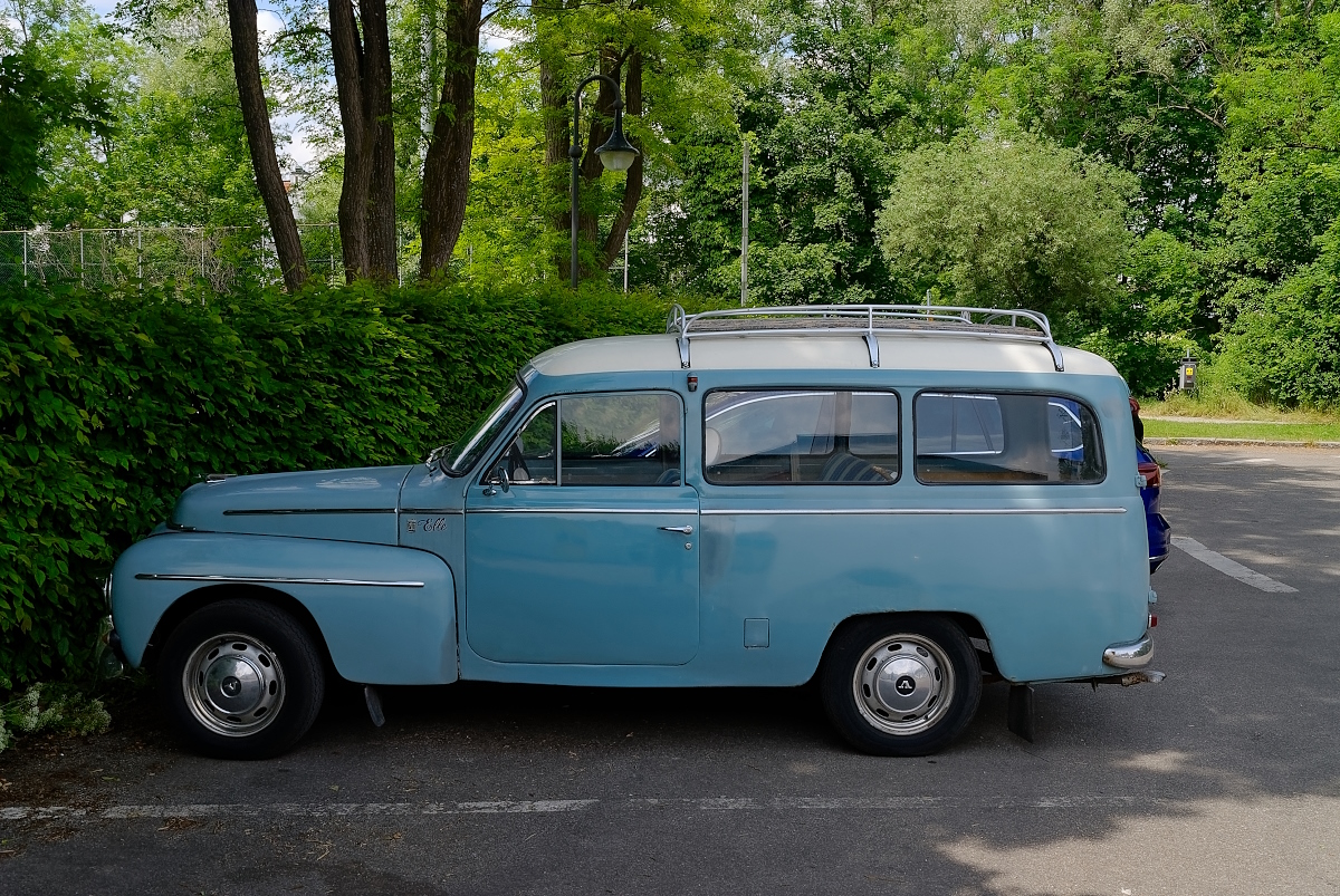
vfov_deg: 34.3
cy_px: 448
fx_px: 1453
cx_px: 670
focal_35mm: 39
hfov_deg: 49.5
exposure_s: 1/250
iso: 360
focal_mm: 26
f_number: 9
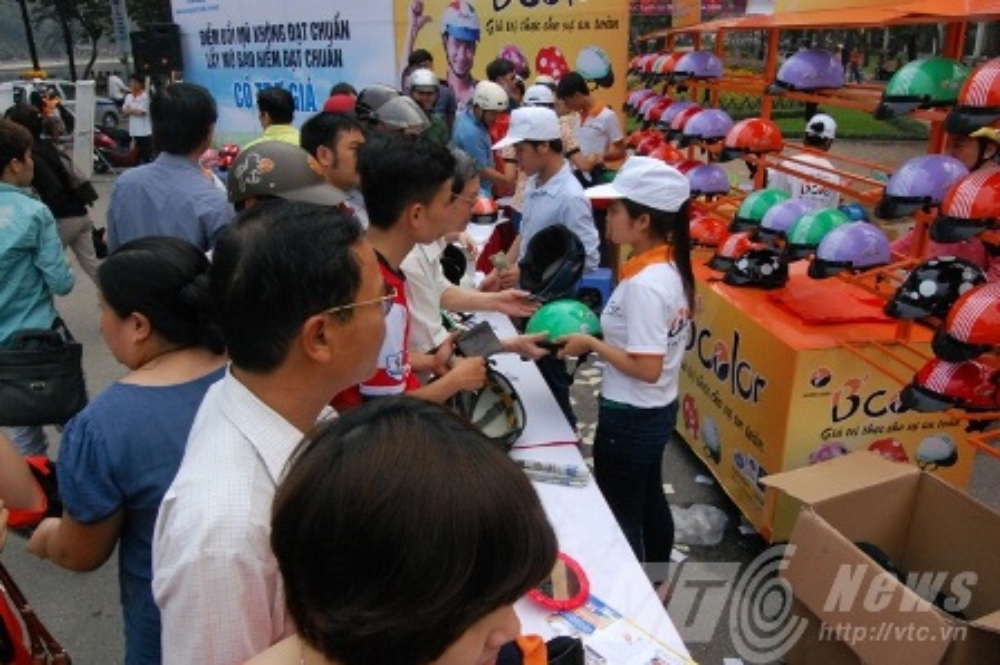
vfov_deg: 47.9
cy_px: 332
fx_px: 749
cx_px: 500
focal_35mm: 27
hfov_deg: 67.4
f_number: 14
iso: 1600
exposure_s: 1/800
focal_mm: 18
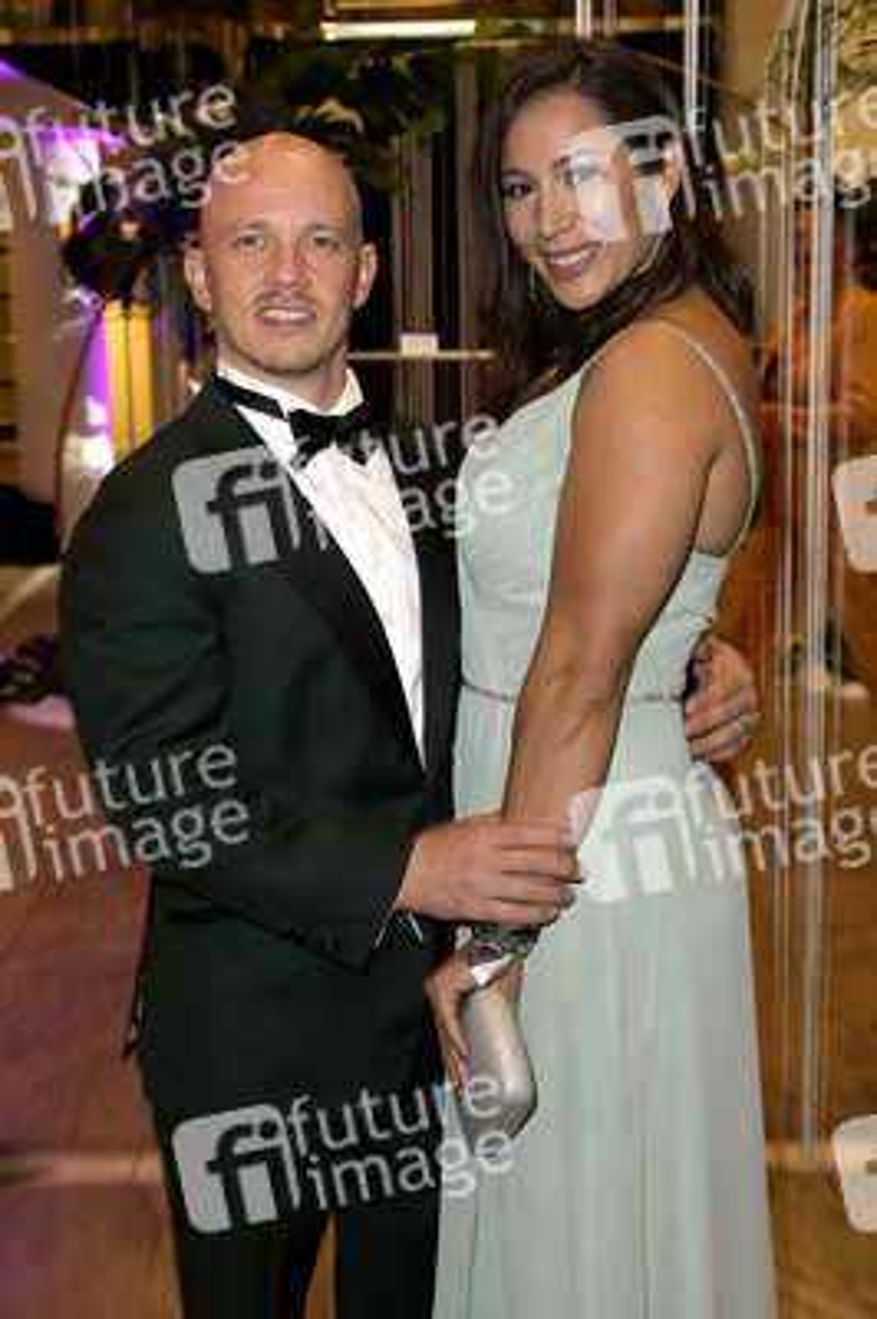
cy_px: 660
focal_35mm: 38
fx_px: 1391
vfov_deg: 50.7
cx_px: 438
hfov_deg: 35.0
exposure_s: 1/80
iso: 2500
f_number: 5.6
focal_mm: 38
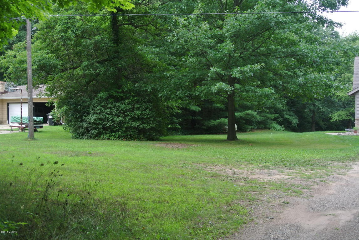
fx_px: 419
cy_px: 120
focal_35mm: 42
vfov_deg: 32.0
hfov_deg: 46.3
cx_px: 180
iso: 100
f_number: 4.2
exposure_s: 1/125
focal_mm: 15.7
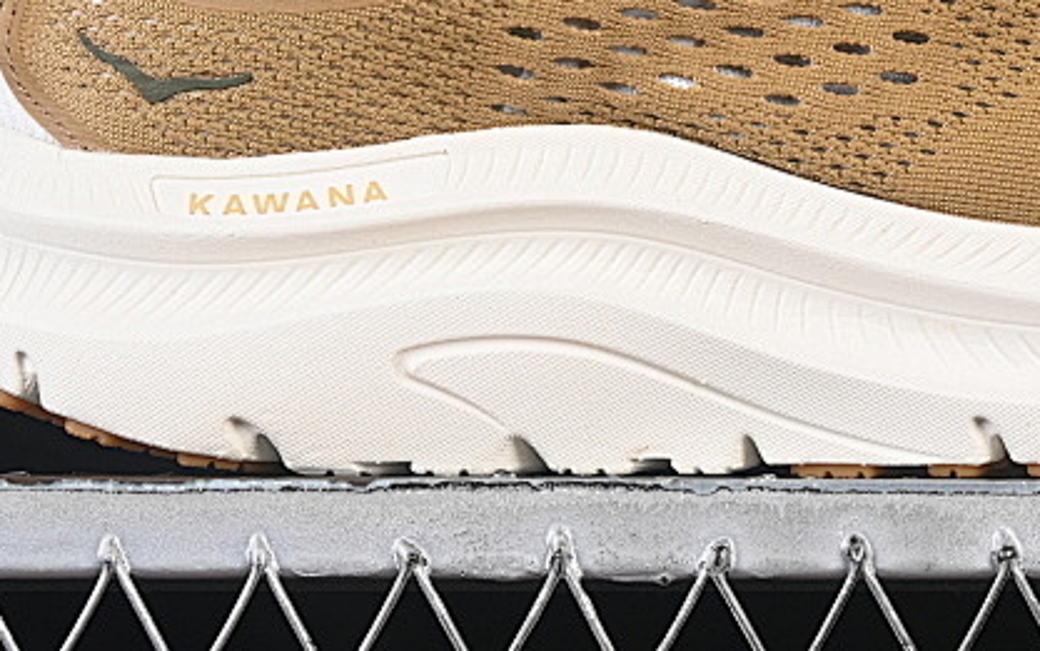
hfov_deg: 10.6
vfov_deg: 6.6
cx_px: 778
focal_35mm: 198
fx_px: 5614
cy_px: -87
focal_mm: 50
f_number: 7.1
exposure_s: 1/60
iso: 160
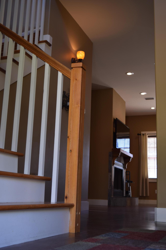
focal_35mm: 46
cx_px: 83
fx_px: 322
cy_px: 125
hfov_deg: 28.9
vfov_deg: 42.3
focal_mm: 31
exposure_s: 1/25
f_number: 4.5
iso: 100
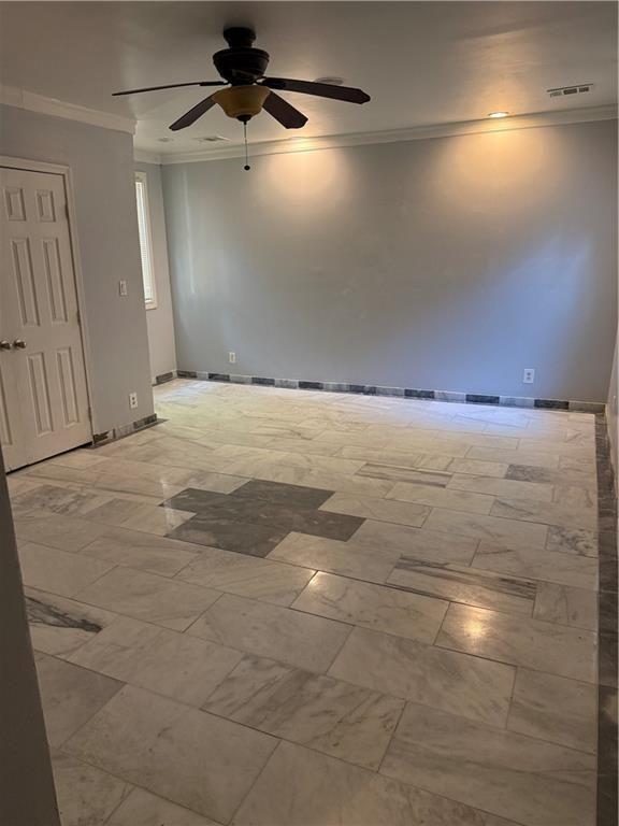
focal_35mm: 24
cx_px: 310
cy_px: 413
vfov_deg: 71.6
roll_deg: +1.4
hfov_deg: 56.8
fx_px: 572
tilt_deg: -17.2
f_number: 1.78
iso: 250
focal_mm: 6.76
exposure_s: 1/60
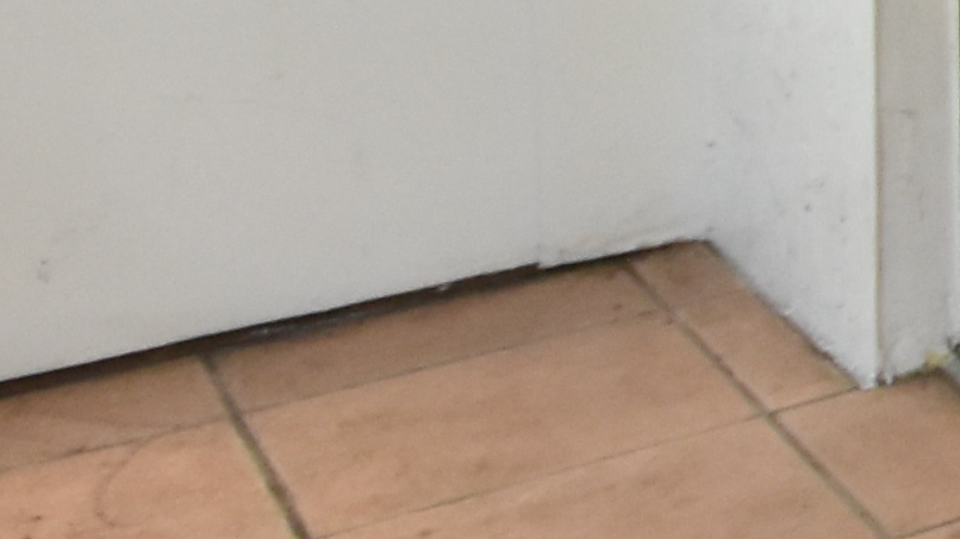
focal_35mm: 117
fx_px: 2978
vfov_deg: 9.6
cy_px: -541
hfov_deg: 12.3
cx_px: 2598
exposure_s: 1/60
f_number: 3.5
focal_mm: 10
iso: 1100
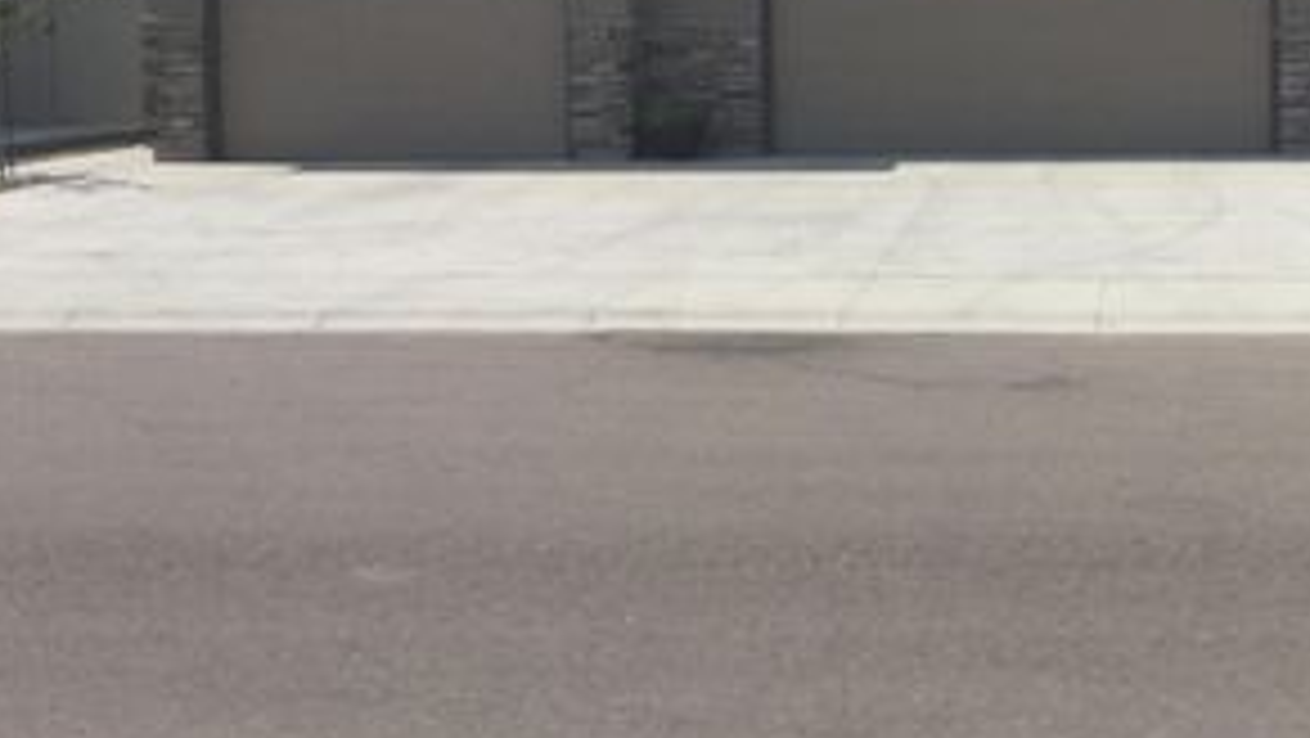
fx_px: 2016
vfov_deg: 20.5
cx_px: 1103
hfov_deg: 34.6
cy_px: 128
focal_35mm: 58
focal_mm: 3.3
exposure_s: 1/2092
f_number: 2.4
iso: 25
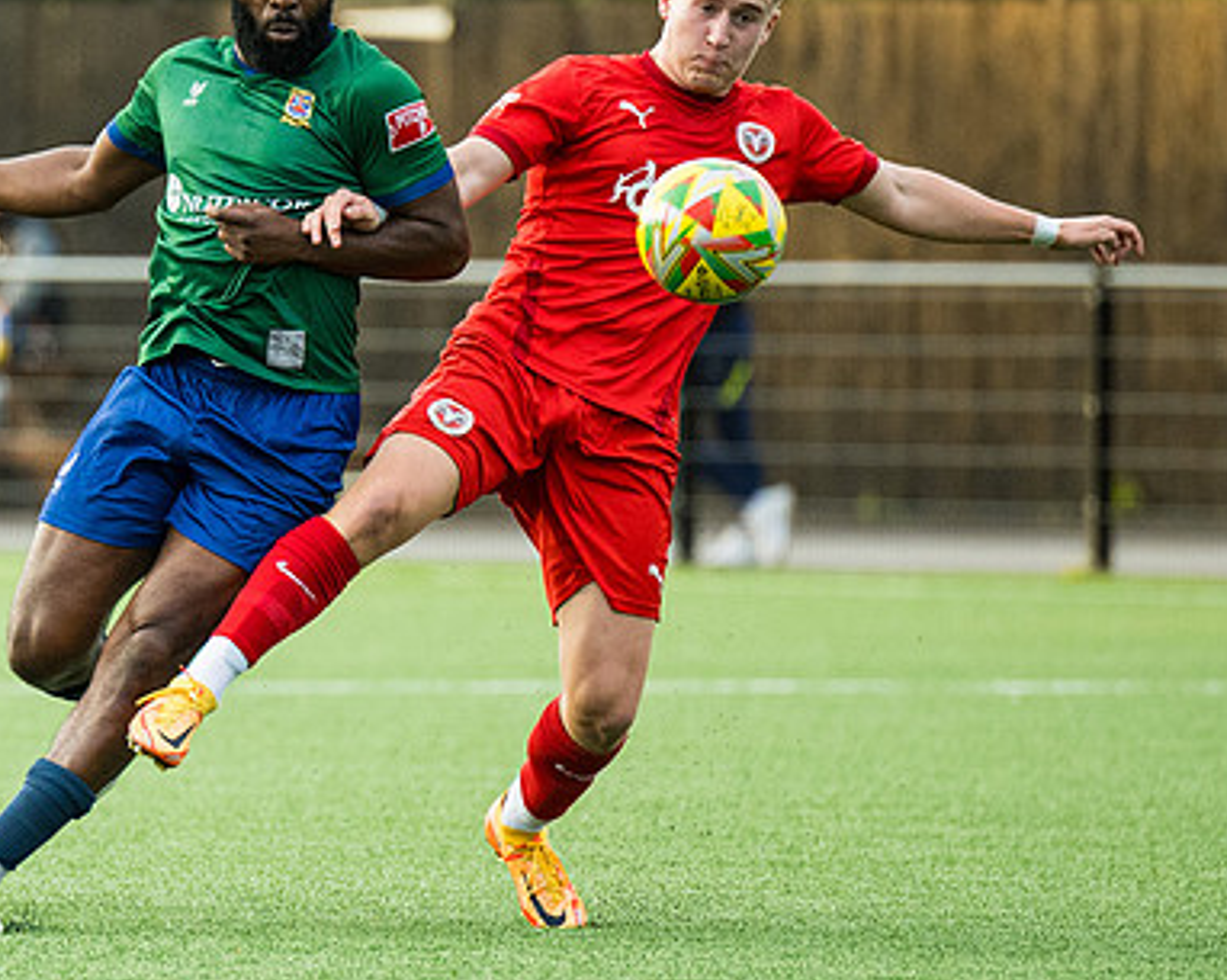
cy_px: 370
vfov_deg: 2.2
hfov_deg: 2.7
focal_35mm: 715
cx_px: -54
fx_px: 25945
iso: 800
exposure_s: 1/800
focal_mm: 200
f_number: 2.8
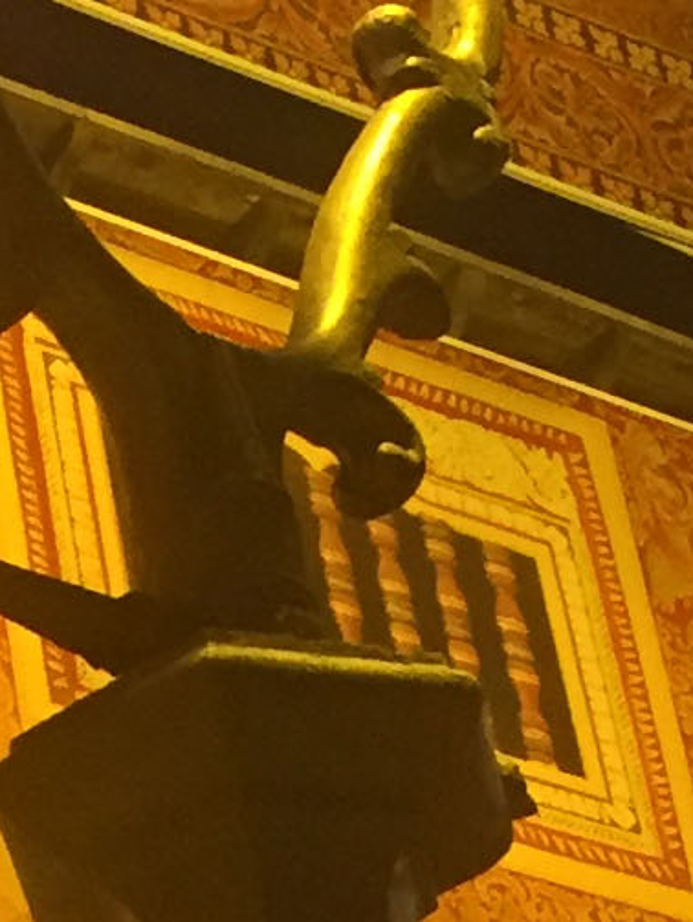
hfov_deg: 7.8
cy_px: 543
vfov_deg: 10.5
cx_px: -207
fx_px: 5012
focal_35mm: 188
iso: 200
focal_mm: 4.15
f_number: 2.2
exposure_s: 1/33
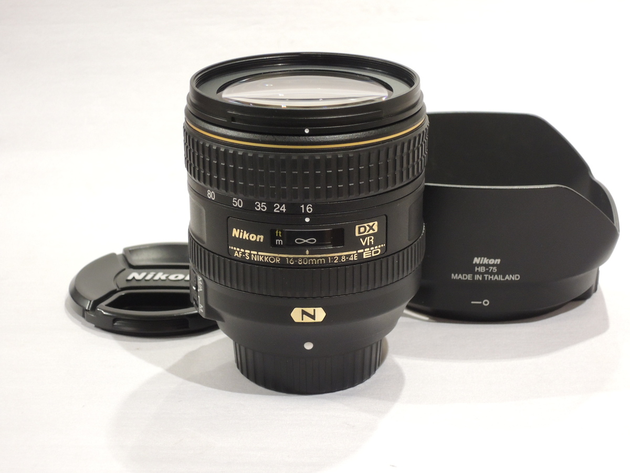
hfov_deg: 25.3
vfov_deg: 19.1
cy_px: 236
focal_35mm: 77
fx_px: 1401
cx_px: 315
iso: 560
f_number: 4.2
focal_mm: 13.8
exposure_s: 1/60
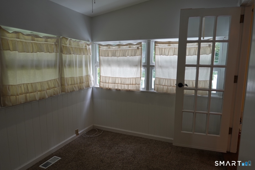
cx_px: 128
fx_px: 170
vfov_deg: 53.2
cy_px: 85
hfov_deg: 73.7
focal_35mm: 24
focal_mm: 9
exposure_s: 1/80
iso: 100
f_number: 2.8
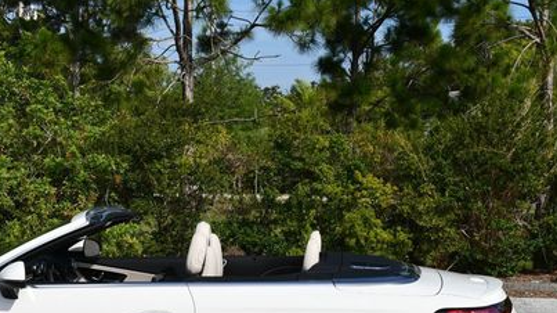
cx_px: 133
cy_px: 227
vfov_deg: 15.0
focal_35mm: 80
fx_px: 1181
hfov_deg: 26.2
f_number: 9
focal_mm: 24
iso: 100
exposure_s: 1/320
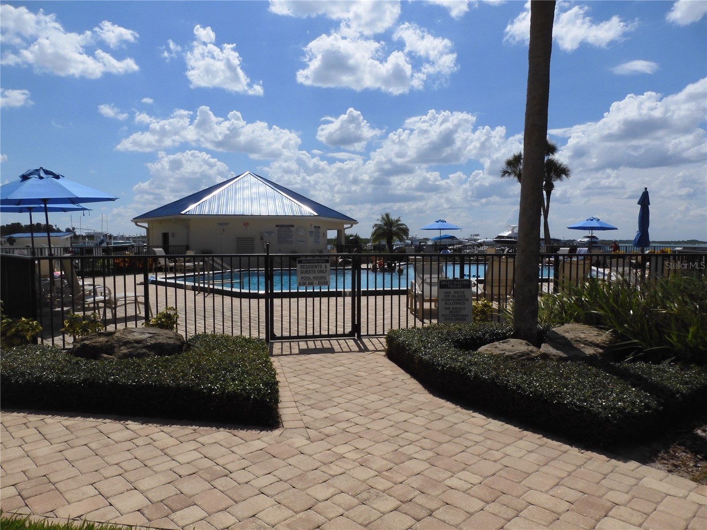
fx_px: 490
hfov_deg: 71.6
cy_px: 265
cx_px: 354
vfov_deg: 56.8
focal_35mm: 24
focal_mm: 4.3
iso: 100
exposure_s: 1/1600
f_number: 5
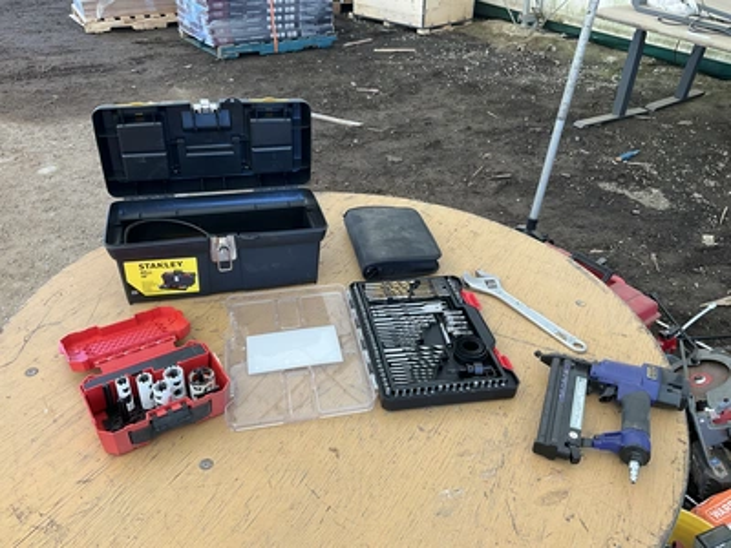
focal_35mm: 29
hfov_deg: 61.7
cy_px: 274
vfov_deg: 48.2
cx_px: 366
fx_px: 612
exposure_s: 1/122
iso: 40
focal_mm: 3
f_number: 1.8
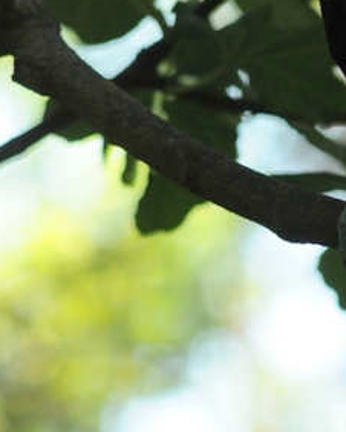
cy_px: 129
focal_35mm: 797
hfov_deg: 1.9
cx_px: 291
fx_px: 10191
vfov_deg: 2.4
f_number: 5.6
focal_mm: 200
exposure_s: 1/500
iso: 800
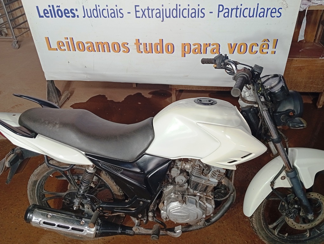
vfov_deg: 48.3
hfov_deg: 61.6
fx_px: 272
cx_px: 162
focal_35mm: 29
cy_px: 122
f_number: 1.8
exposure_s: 1/60
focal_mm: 3.98
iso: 151
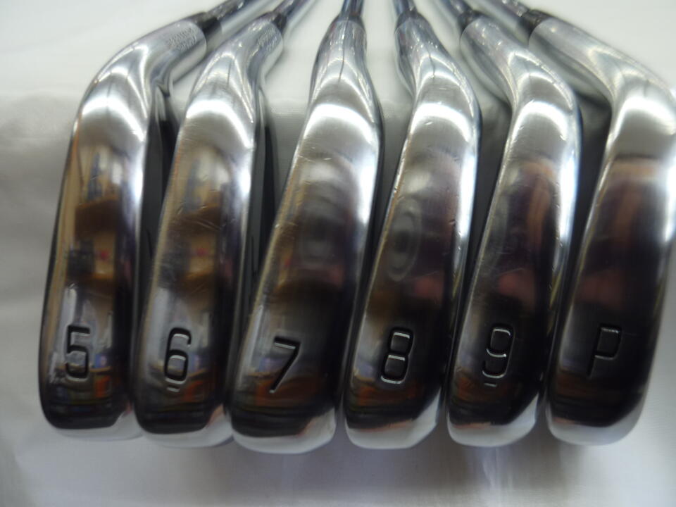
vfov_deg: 54.9
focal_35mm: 25
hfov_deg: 69.4
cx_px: 338
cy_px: 254
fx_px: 488
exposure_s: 1/30
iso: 100
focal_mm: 4.5
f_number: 2.8
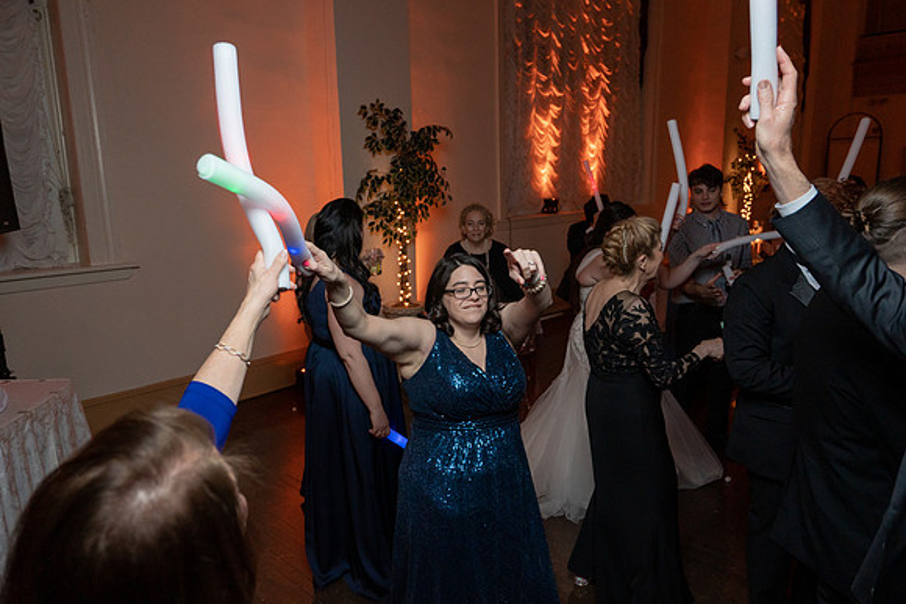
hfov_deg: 72.6
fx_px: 617
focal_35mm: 25
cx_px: 453
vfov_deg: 52.2
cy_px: 296
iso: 2000
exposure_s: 1/200
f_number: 4
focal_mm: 24
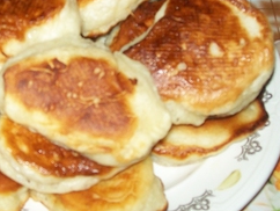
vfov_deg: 21.9
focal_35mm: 67
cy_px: 70
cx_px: 78
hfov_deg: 28.6
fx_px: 542
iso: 160
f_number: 2.7
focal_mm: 6
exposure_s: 1/60
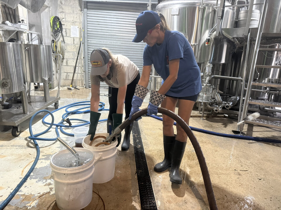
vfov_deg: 56.8
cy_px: 105
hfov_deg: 71.6
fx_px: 195
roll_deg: -3.1
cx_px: 140
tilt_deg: -15.1
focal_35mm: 24
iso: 640
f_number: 1.78
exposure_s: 1/60
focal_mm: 6.76
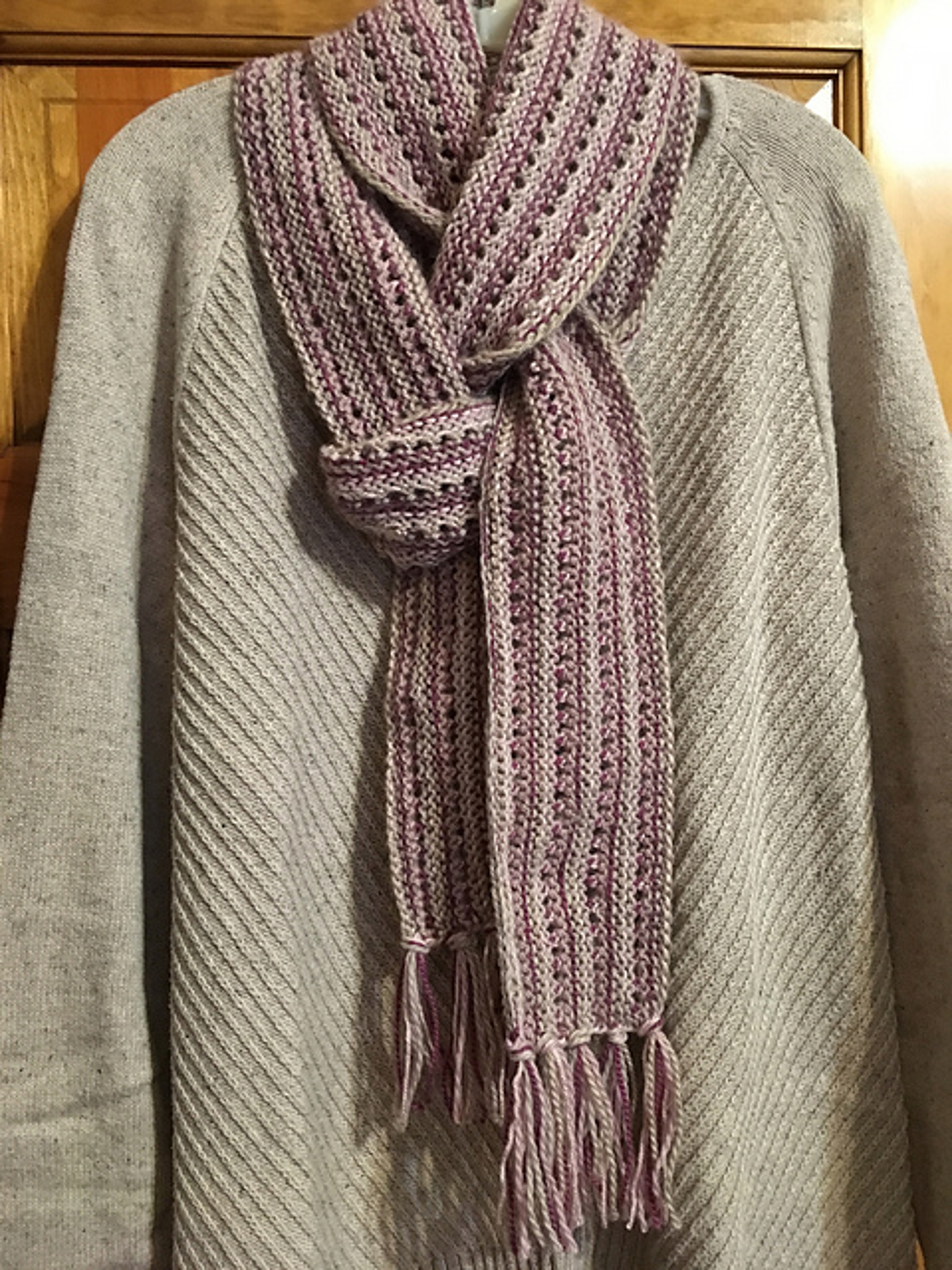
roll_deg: +2.4
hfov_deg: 48.2
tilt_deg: -2.9
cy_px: 635
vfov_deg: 61.7
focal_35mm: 29
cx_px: 476
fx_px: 1063
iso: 320
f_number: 2.2
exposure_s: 1/15
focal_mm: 4.15
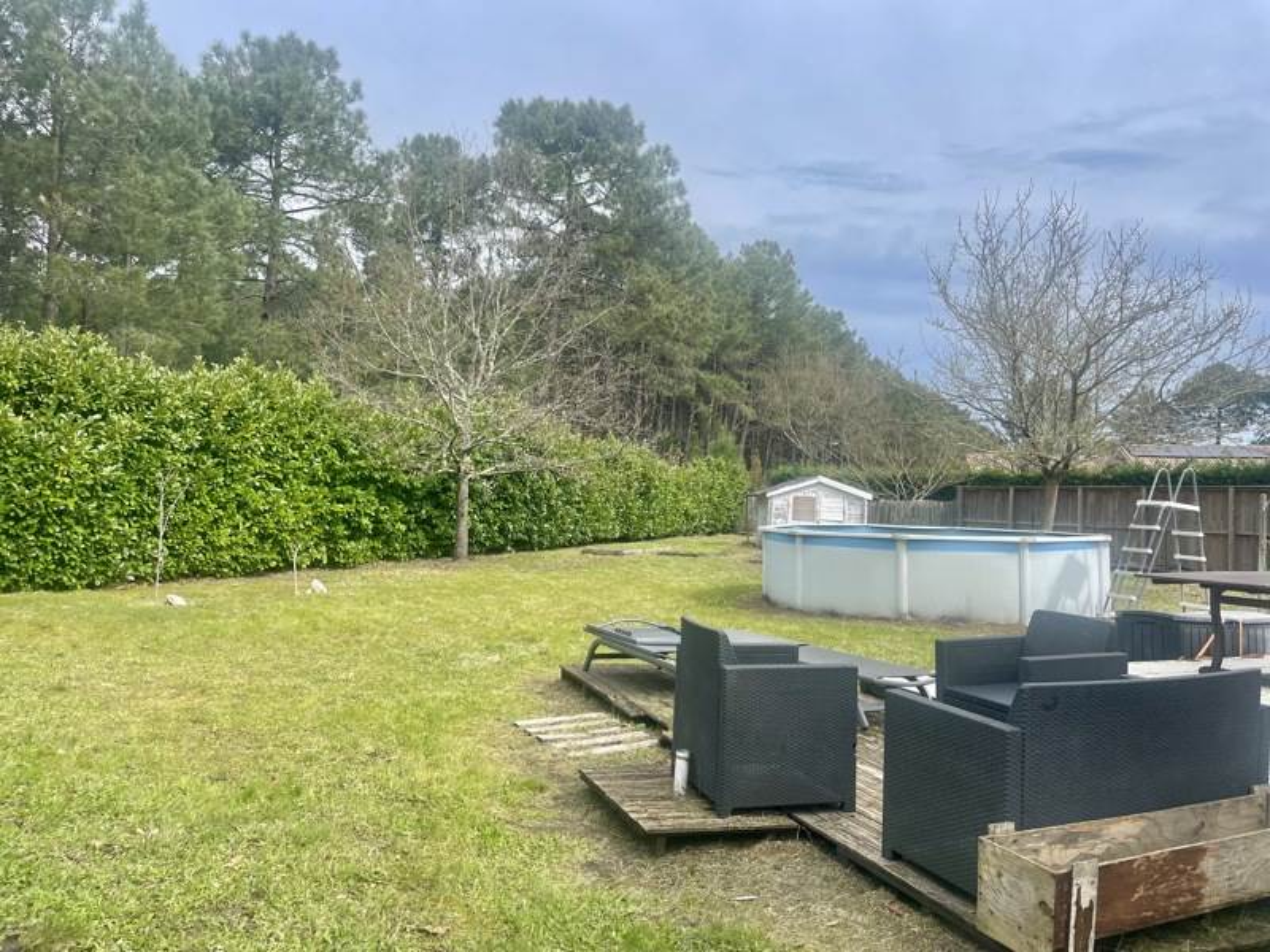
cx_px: 635
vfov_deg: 53.1
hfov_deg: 67.3
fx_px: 954
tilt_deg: +1.5
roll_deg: -1.7
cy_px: 476
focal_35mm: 26
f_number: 1.6
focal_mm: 4.2
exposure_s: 1/2353
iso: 32
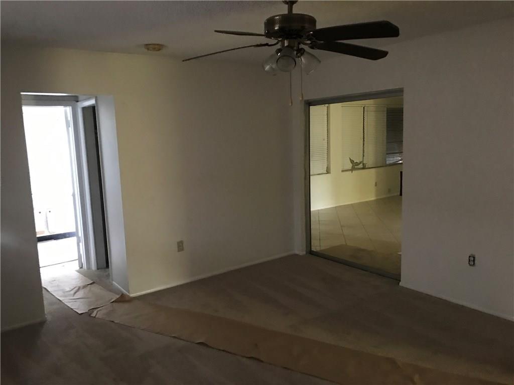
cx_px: 257
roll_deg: +2.3
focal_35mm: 28
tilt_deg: -8.8
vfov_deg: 49.7
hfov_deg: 63.4
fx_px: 416
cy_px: 192
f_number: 1.8
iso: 100
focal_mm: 3.99
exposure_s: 1/7
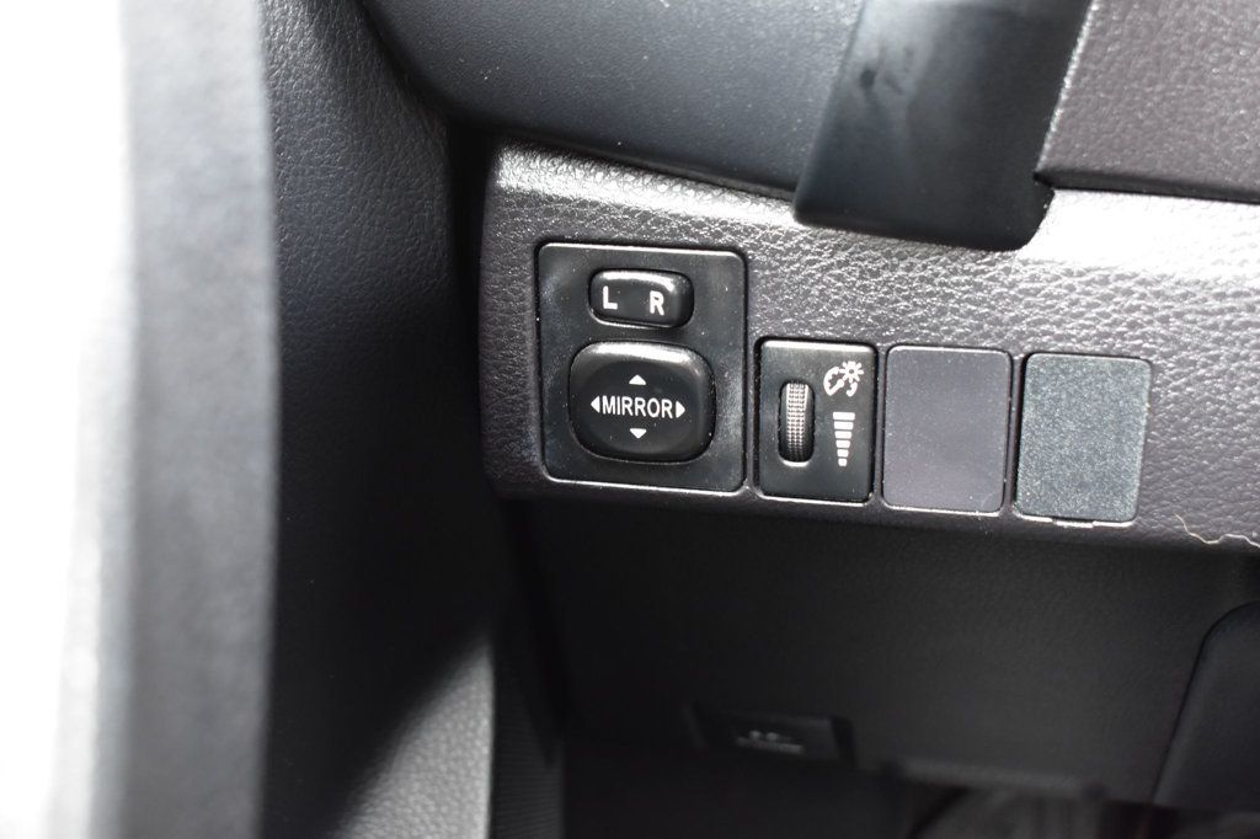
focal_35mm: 51
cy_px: 420
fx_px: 1784
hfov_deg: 38.9
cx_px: 630
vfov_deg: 26.5
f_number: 6.3
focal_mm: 34
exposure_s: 1/15
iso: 1250
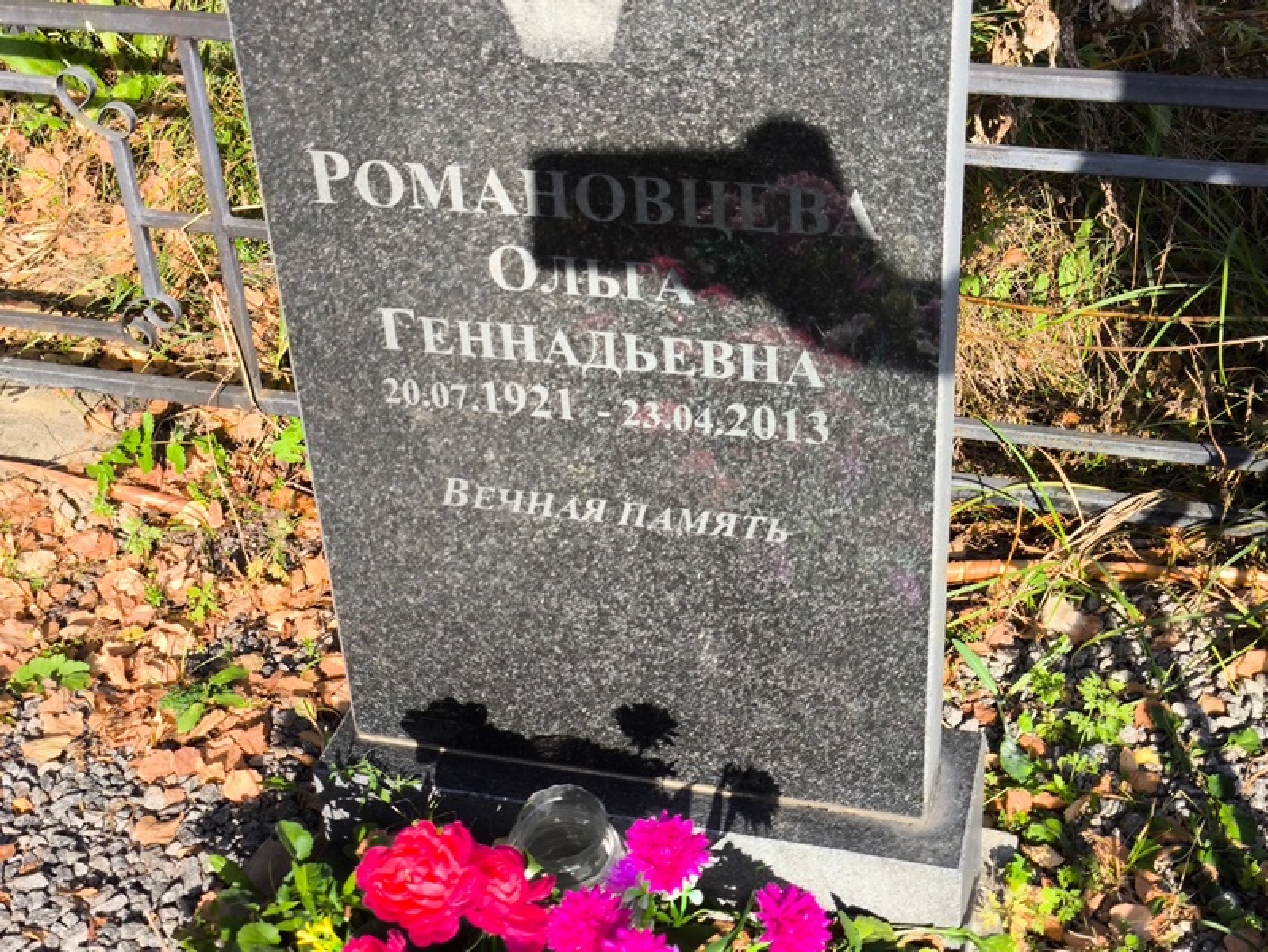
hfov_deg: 38.2
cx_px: 634
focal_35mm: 50
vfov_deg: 29.1
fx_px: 1832
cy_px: 476
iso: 50
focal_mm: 4.71
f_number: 1.7
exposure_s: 1/579
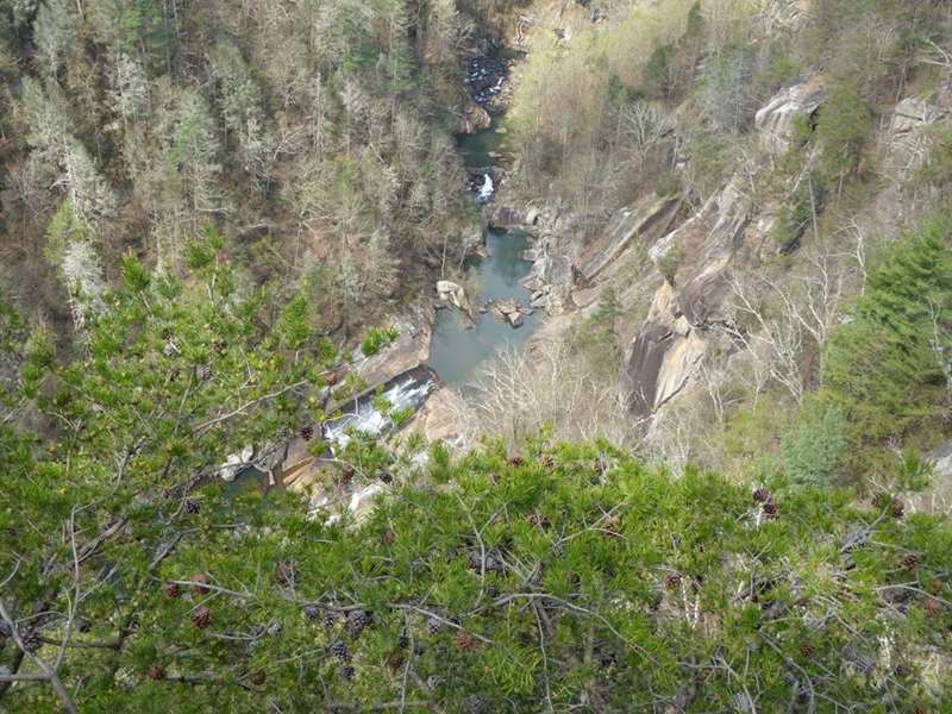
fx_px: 1018
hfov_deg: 50.1
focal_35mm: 37
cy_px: 357
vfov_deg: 38.7
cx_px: 476
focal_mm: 6.7
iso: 100
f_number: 3.7
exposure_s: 1/250
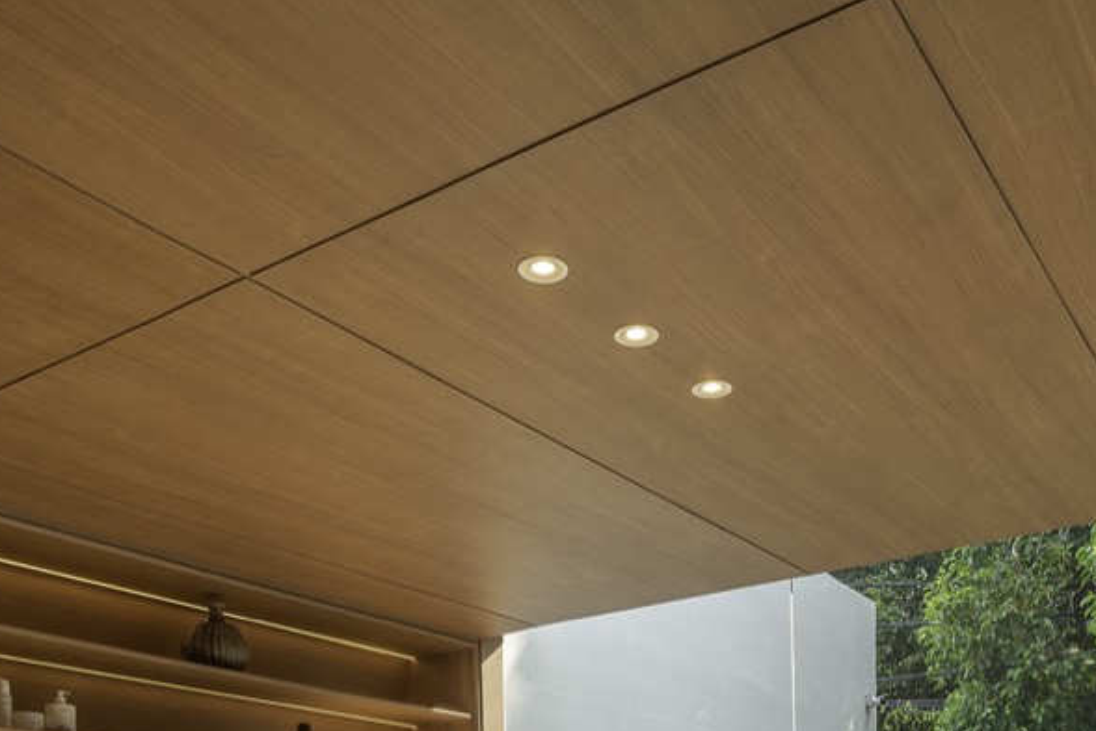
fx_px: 1207
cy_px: 913
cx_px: 657
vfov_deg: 28.5
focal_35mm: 40
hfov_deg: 48.6
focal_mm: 14.6
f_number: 8
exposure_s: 1/125
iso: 100
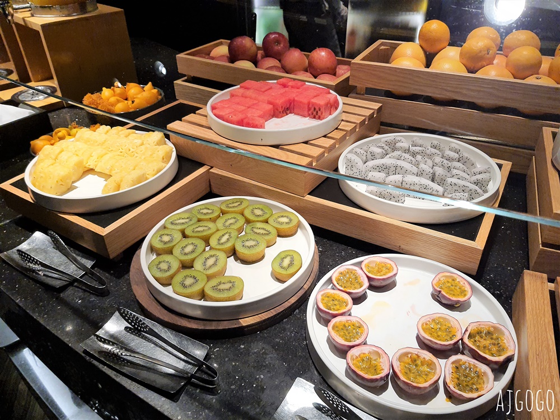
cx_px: 280
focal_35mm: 26
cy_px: 210
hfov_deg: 67.3
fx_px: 421
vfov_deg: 53.1
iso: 200
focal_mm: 4.32
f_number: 1.7
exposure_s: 1/120
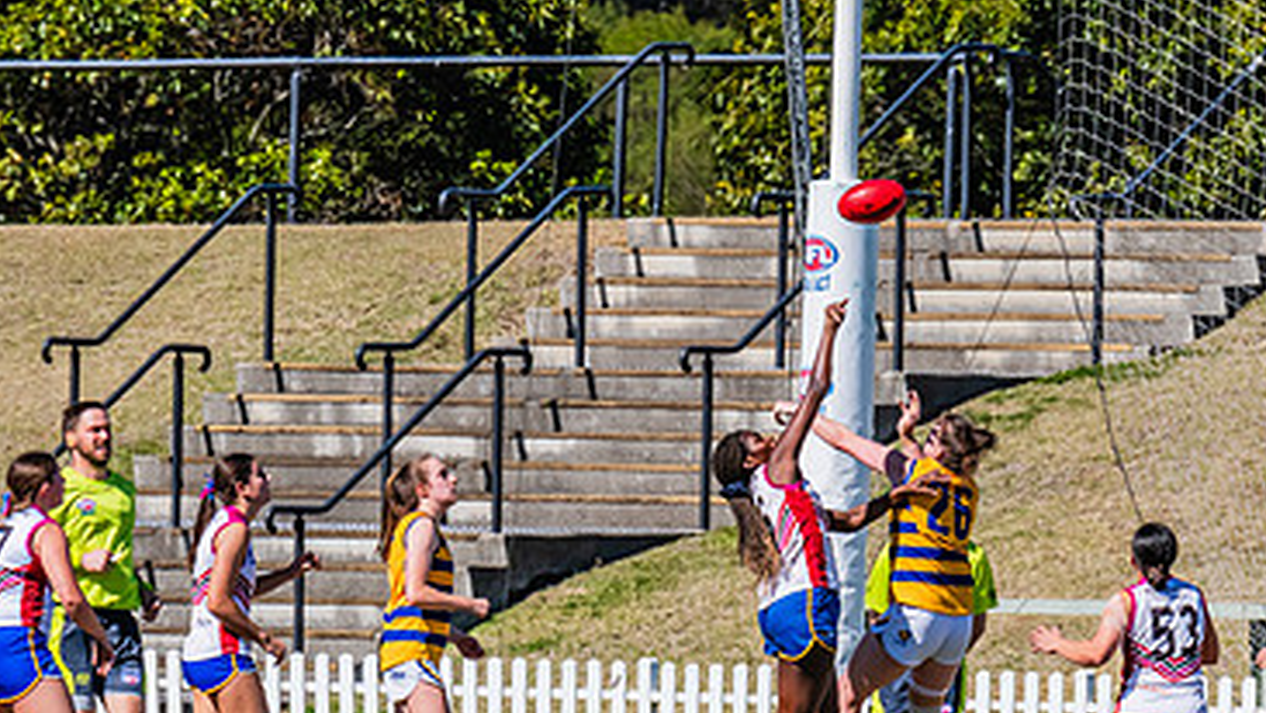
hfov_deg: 2.8
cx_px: 904
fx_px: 26054
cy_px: 558
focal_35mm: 776
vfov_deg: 1.6
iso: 800
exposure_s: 1/1600
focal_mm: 420
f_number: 13
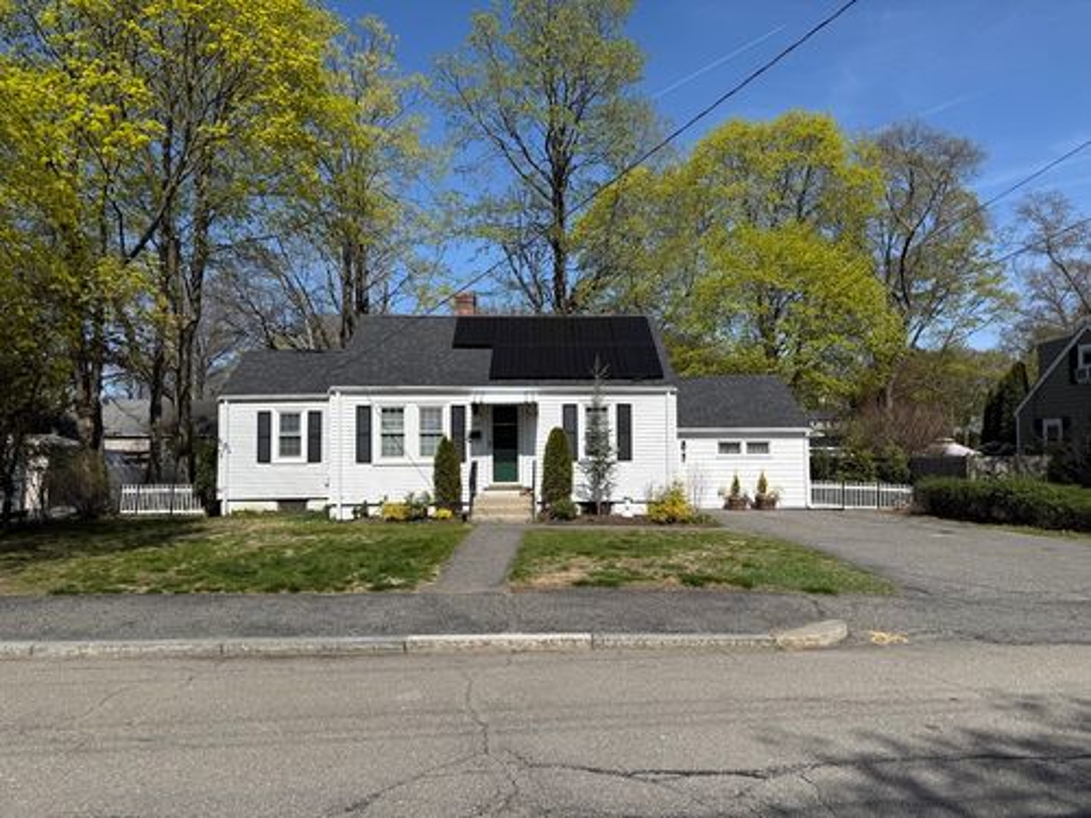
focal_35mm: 24
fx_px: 756
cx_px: 546
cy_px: 409
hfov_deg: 71.6
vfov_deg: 56.8
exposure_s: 1/6711
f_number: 1.78
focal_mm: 6.76
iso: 80
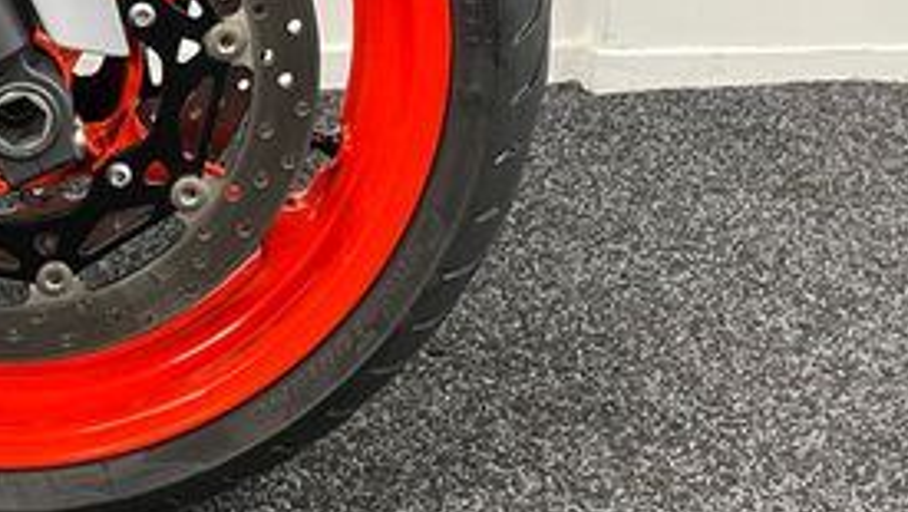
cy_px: 17
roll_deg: -0.1
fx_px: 1590
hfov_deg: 29.6
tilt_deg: -18.7
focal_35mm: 66
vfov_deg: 17.9
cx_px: -10
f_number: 1.6
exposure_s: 1/50
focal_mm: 5.1
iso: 250
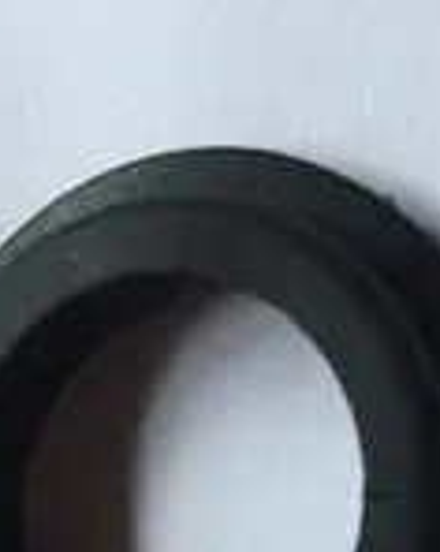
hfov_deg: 16.7
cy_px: 623
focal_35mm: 92
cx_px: 242
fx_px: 1501
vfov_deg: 19.8
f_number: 2.2
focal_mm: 4.15
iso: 160
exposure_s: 1/33
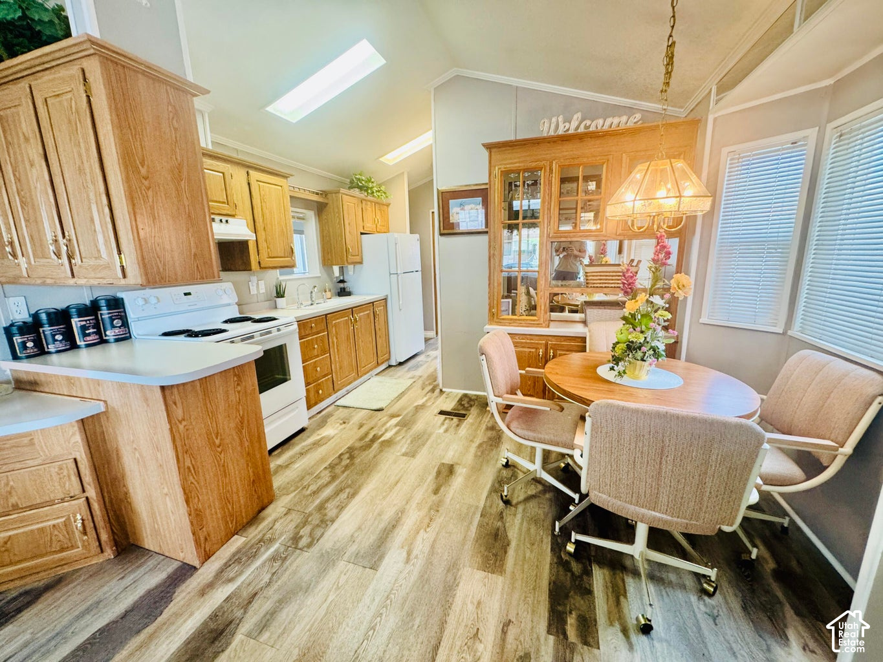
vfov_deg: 85.7
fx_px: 357
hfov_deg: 102.1
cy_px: 331
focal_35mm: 14
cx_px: 442
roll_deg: +1.3
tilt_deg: -12.9
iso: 250
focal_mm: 2.22
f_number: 2.2
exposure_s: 1/60
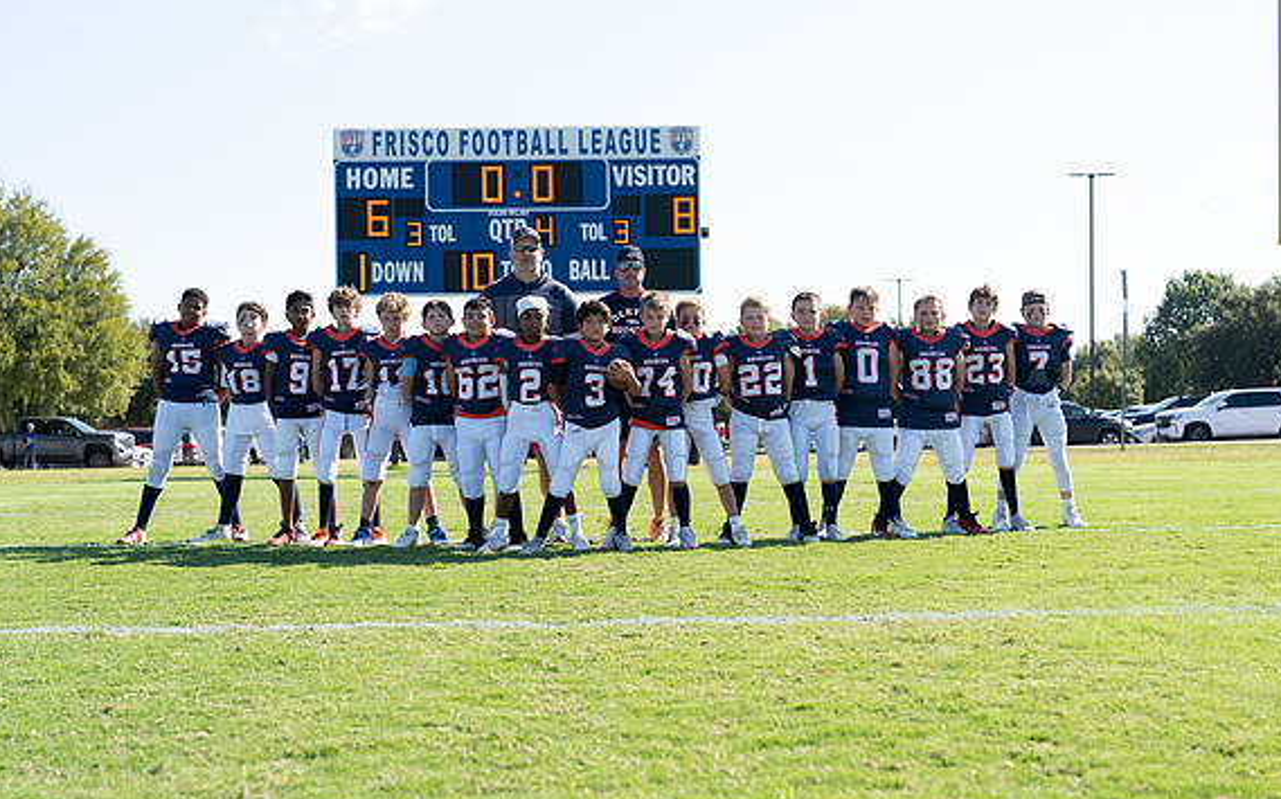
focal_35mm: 52
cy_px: 433
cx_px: 646
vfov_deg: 24.8
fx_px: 1814
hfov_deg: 38.9
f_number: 3.5
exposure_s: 1/500
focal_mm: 50
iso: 100
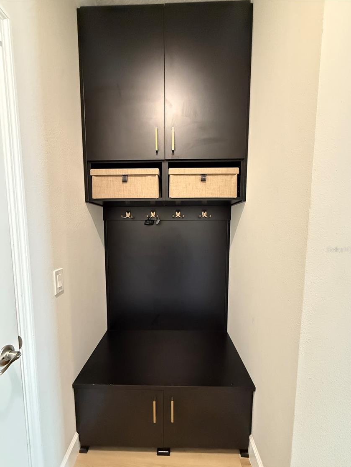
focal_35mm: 15
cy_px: 249
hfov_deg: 81.7
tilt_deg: -5.7
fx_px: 203
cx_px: 168
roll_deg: -0.7
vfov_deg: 98.0
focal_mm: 2.22
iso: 1250
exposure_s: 1/60
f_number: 2.2
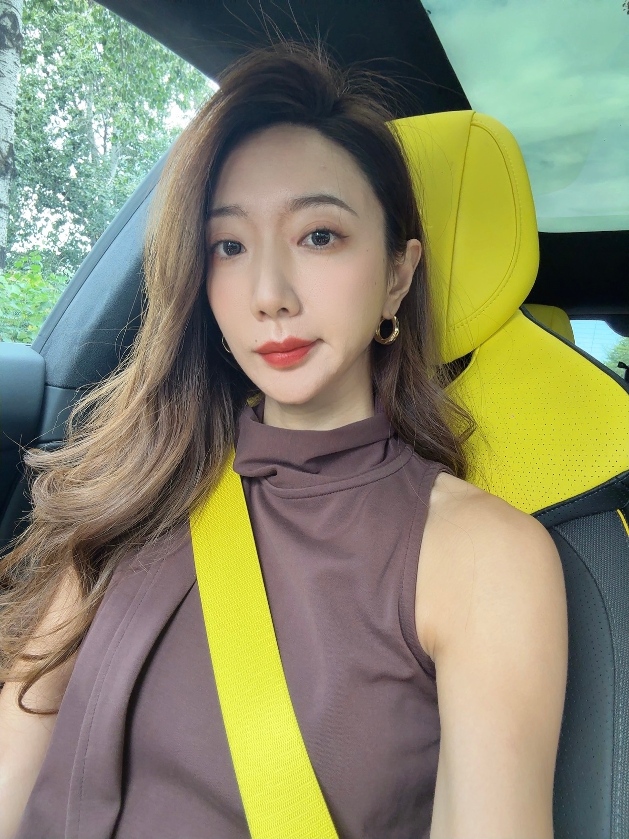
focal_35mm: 23
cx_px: 314
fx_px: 557
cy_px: 420
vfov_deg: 73.9
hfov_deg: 58.9
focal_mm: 2.69
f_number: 1.9
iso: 100
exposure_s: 1/60
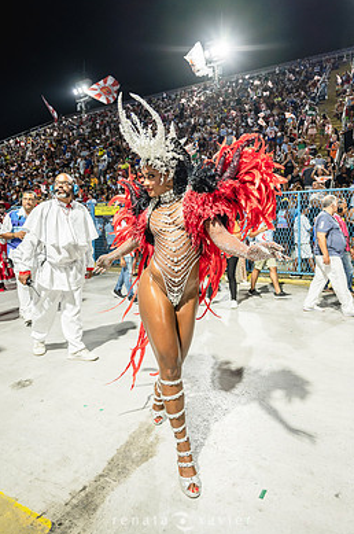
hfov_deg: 57.1
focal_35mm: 22
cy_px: 236
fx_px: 326
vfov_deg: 78.4
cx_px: 179
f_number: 4
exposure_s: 1/320
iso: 1250
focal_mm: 19
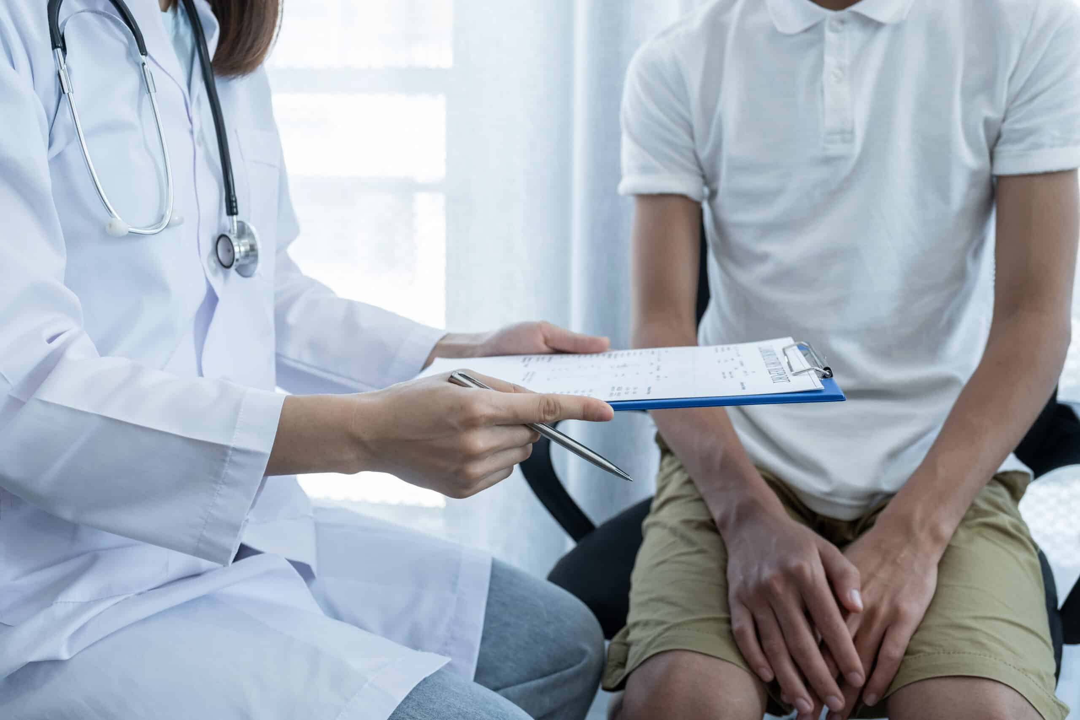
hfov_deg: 54.4
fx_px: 1050
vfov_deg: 37.9
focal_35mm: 35
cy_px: 360
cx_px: 540
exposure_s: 1/250
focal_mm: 23.4
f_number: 3.2
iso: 500
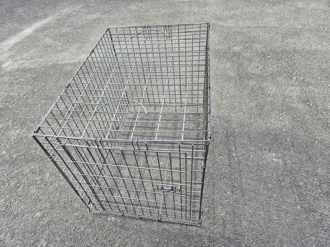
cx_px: 165
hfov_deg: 73.9
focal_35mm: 23
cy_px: 124
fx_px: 219
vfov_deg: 58.9
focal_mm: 5.4
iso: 25
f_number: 1.8
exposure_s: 1/265
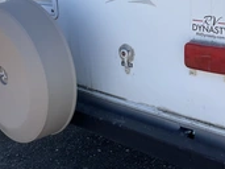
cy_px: 49
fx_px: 442
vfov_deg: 21.5
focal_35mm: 68
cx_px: 116
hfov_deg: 28.6
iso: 25
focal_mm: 3
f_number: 1.8
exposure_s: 1/781
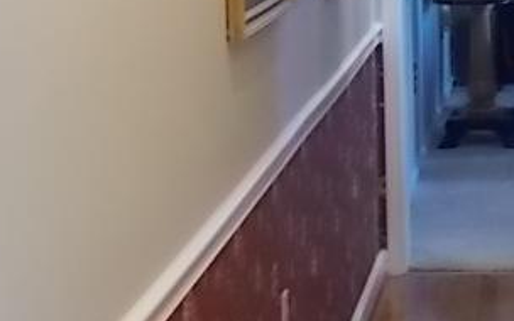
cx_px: 460
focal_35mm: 145
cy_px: 164
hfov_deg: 14.3
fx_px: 2031
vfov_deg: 9.0
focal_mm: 11.5
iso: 400
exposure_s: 1/8
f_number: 4.1
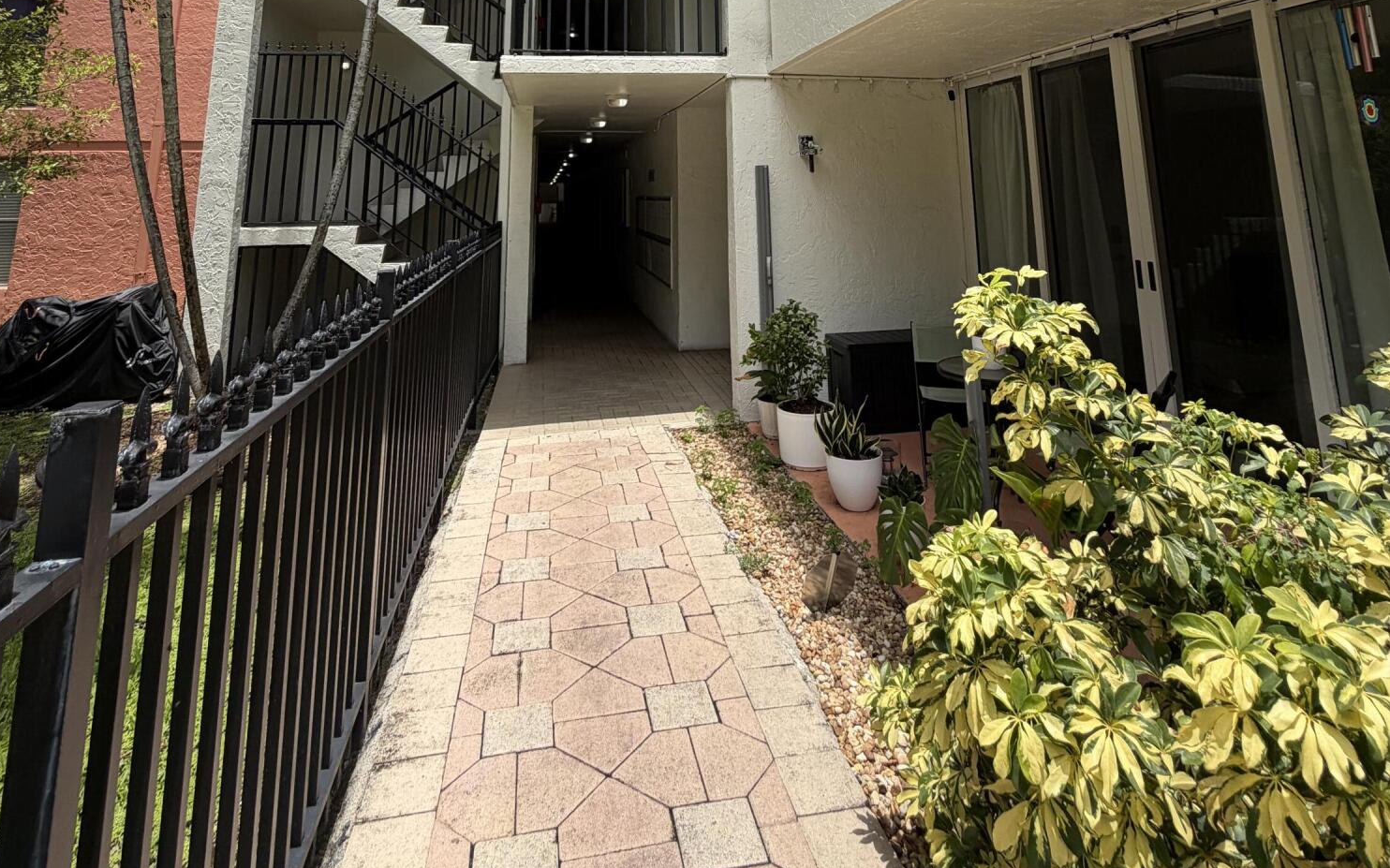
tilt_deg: +11.5
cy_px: 55
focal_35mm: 20
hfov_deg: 85.1
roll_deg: +0.9
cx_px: 689
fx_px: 758
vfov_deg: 51.2
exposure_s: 1/770
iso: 32
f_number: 2.2
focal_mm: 2.22
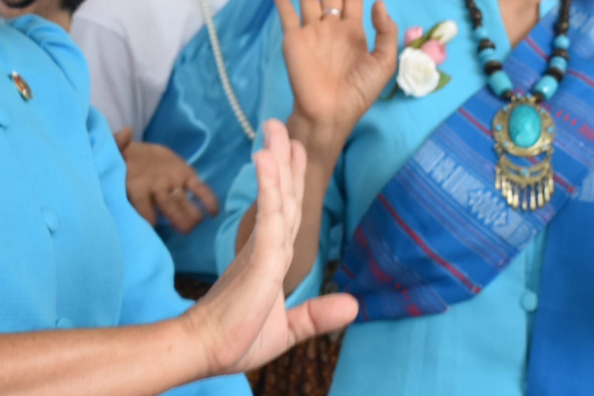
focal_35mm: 123
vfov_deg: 11.1
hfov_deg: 16.7
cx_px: 327
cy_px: 149
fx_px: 2029
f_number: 5
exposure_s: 1/100
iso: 400
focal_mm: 22
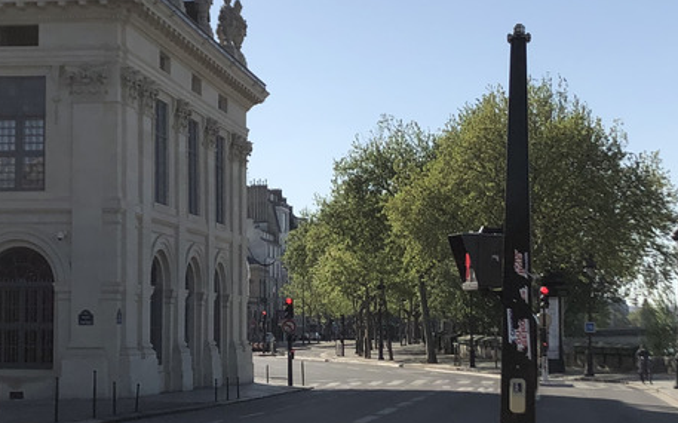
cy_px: 270
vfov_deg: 16.7
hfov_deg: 26.4
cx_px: 264
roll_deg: +1.1
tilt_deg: +2.2
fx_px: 1440
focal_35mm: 78
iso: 20
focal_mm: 4
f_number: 1.8
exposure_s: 1/3040
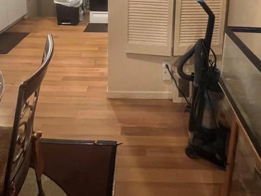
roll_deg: -0.3
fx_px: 241
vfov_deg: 38.1
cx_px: 138
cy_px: -9
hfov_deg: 56.8
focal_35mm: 32
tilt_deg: -11.4
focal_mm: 1.57
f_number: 1.8
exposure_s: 1/60
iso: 640
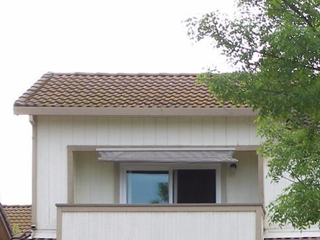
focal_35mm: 160
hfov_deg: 12.0
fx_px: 1478
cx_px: 410
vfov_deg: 9.2
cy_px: 251
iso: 50
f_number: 3.6
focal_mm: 11
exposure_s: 1/125
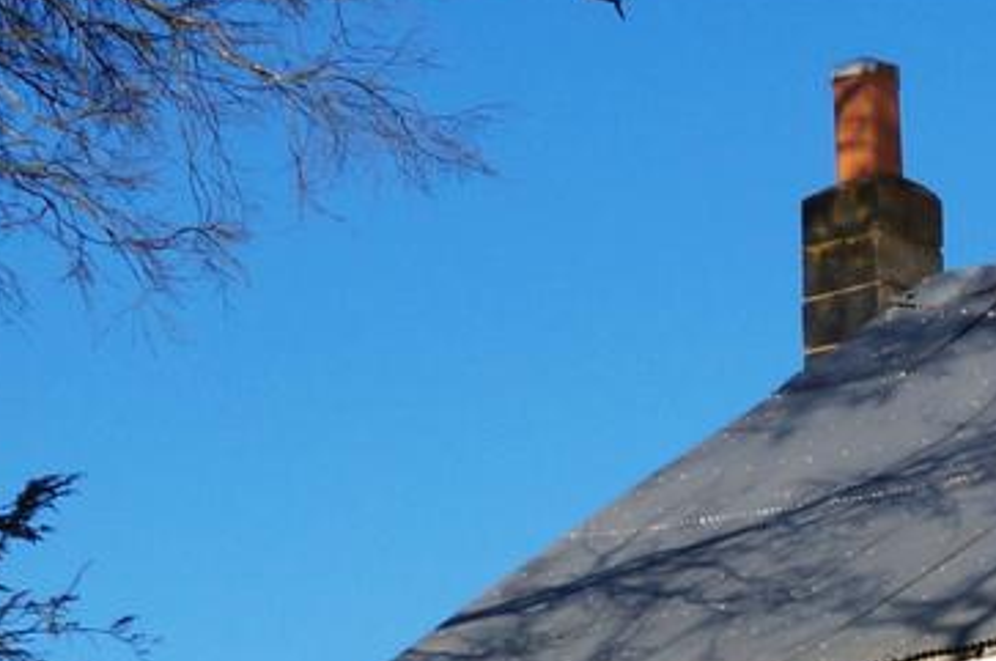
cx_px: 1229
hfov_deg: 9.2
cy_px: 1429
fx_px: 6078
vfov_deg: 6.0
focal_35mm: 220
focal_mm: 26
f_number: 11
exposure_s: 1/400
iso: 200
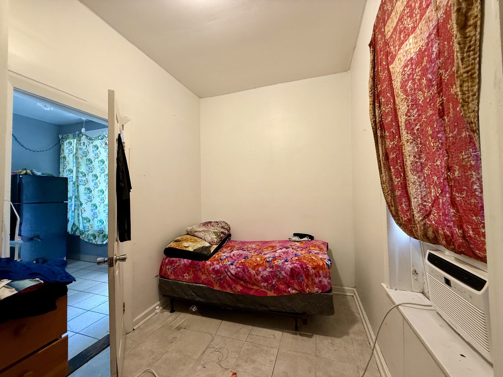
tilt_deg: +2.3
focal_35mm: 14
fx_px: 203
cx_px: 252
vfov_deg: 85.7
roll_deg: +0.6
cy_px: 188
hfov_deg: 102.1
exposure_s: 1/60
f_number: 2.2
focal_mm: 2.22
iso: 250
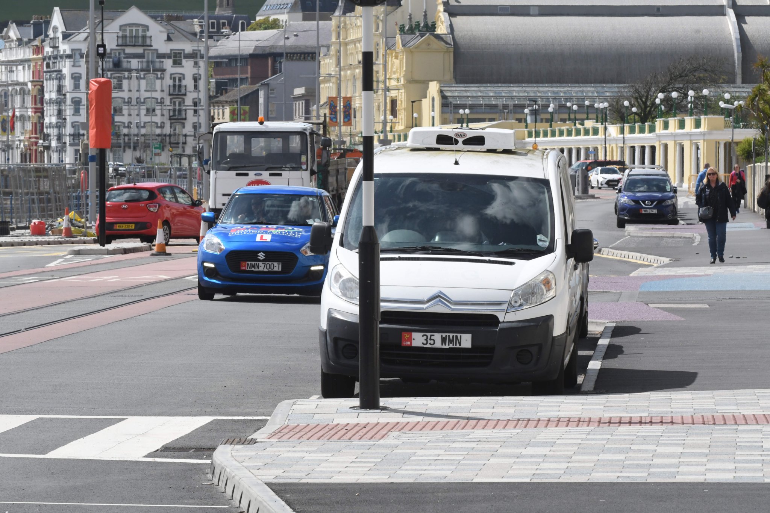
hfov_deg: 9.8
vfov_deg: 6.5
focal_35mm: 210
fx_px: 4491
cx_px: 385
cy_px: 256
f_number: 14
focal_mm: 140
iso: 800
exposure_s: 1/800
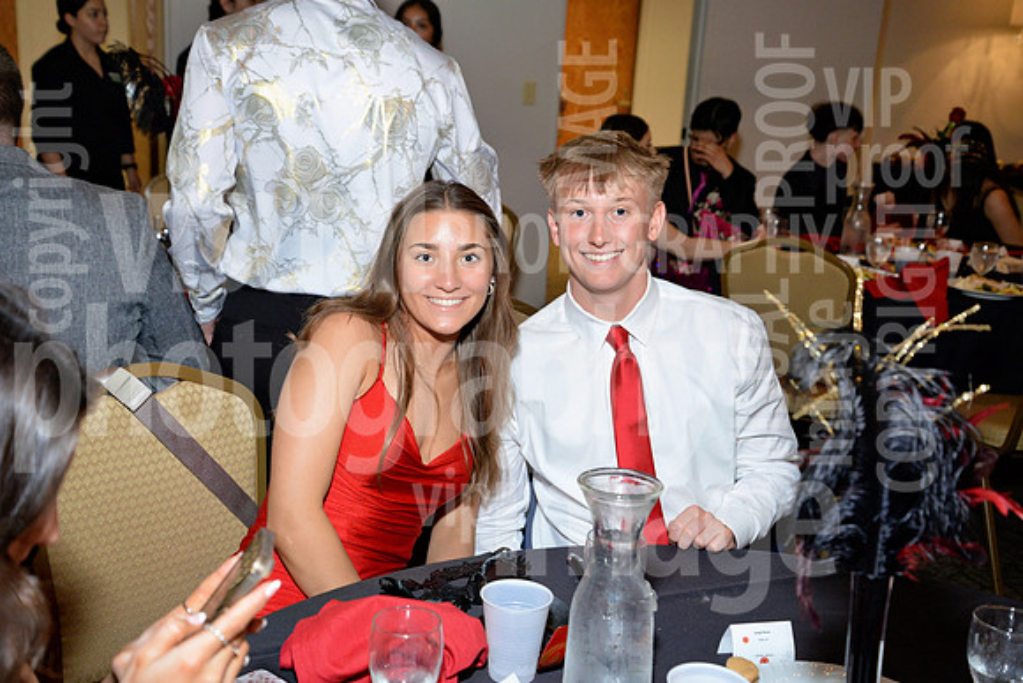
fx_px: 1307
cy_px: 342
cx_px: 512
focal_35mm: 46
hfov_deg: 42.7
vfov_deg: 29.3
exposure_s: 1/125
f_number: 5
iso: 3200
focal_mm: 46
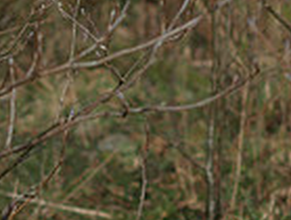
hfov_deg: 2.3
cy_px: 387
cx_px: 268
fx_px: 7291
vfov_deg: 1.7
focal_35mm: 865
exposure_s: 1/2000
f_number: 5.6
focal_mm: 104
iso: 400
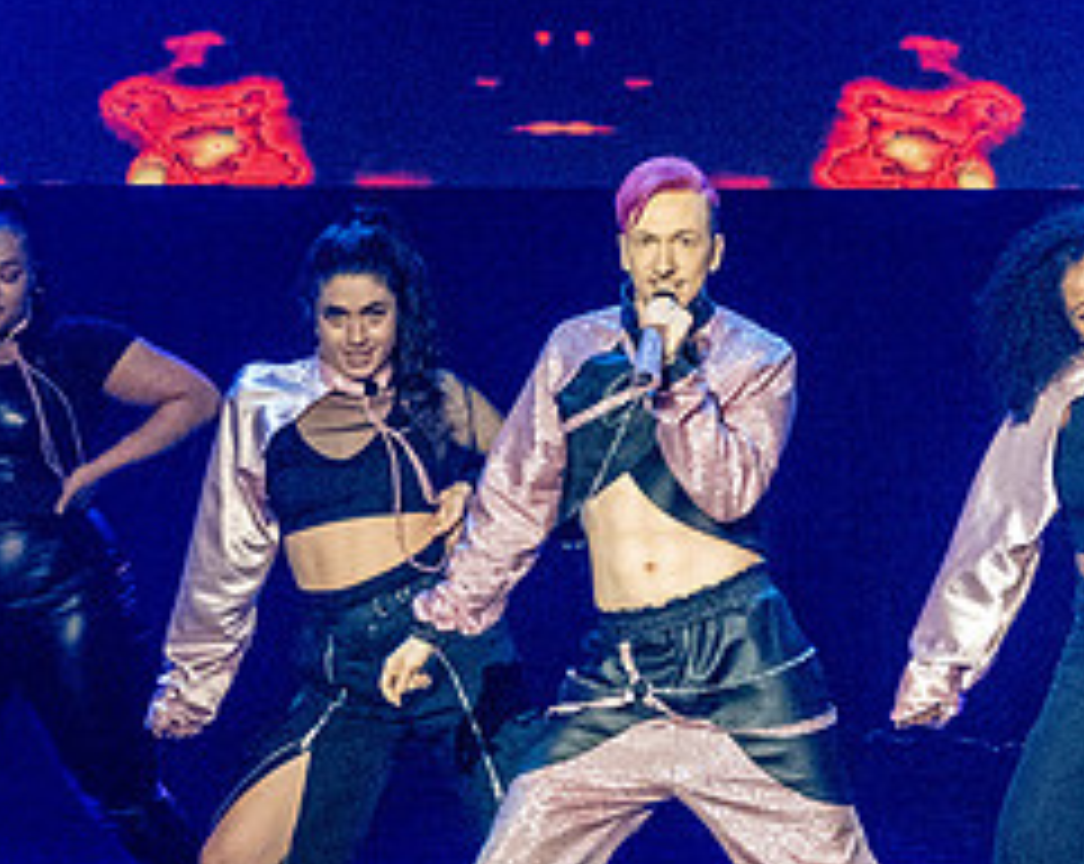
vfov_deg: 7.1
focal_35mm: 216
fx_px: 6919
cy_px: 641
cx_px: 793
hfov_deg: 8.9
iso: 18000
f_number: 4
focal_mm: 54
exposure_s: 1/200
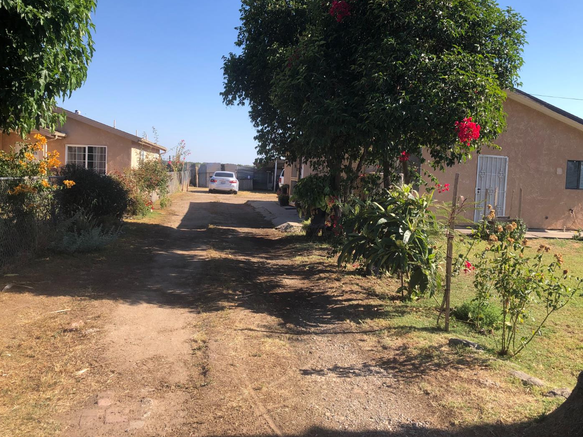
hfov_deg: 59.9
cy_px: 204
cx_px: 303
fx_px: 505
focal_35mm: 30
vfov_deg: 46.8
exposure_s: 1/960
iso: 20
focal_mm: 3.99
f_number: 1.8
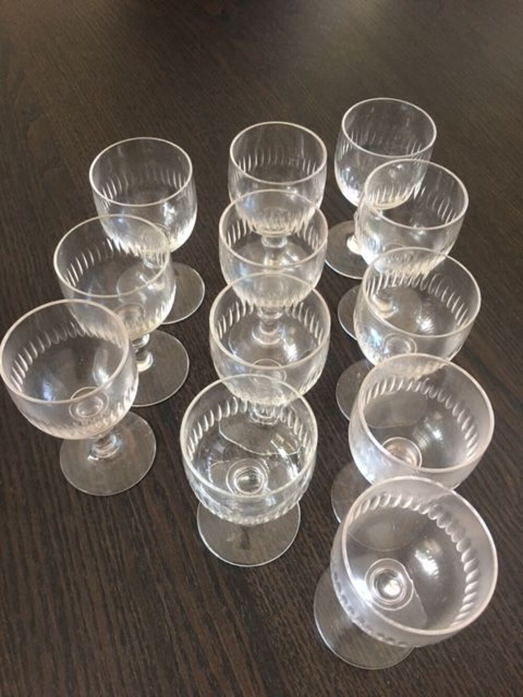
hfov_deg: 48.2
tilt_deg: -56.0
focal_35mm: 29
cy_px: 348
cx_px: 262
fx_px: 584
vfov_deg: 61.7
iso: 125
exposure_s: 1/33
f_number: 2.2
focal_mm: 4.15
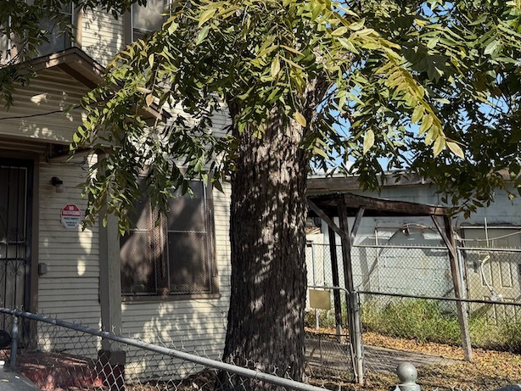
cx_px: 46
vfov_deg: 28.0
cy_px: 37
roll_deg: -2.2
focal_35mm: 50
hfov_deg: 35.7
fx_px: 753
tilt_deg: +14.2
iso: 100
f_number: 1.78
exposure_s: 1/2611
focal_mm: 6.76
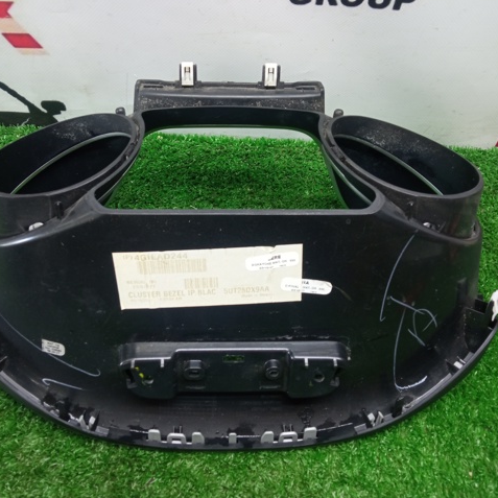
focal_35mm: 32
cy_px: 249
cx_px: 229
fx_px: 521
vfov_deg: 51.1
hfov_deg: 51.0
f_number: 2.2
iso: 261
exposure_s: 1/33.3
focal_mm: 3.79
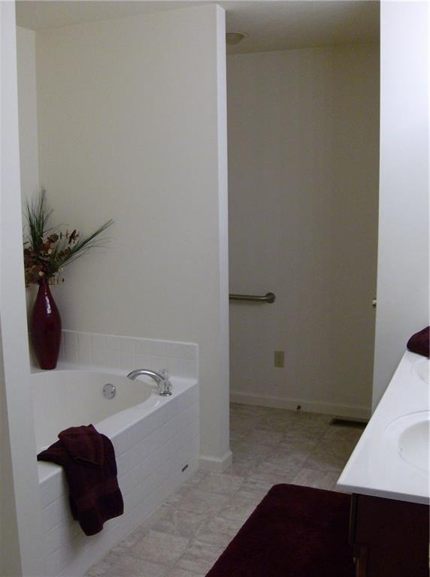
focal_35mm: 36
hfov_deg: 39.5
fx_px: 599
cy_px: 288
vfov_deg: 51.5
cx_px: 215
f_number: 2.8
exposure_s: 1/64
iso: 155
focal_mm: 6
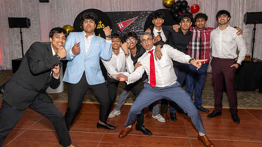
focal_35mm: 27
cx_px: 132
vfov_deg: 42.7
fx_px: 188
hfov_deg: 69.7
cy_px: 65
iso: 1000
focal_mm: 17
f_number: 9
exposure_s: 1/250
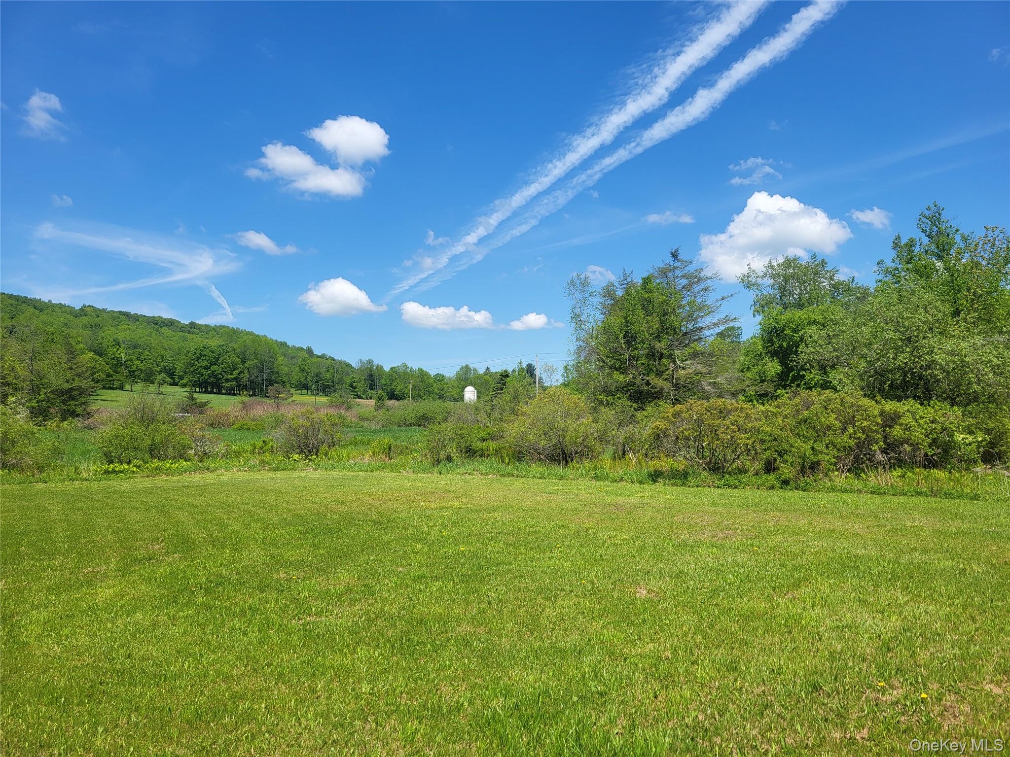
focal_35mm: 26
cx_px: 505
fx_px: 759
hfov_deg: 67.3
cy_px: 378
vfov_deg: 53.1
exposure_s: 1/2456
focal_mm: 5.4
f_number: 1.8
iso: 40
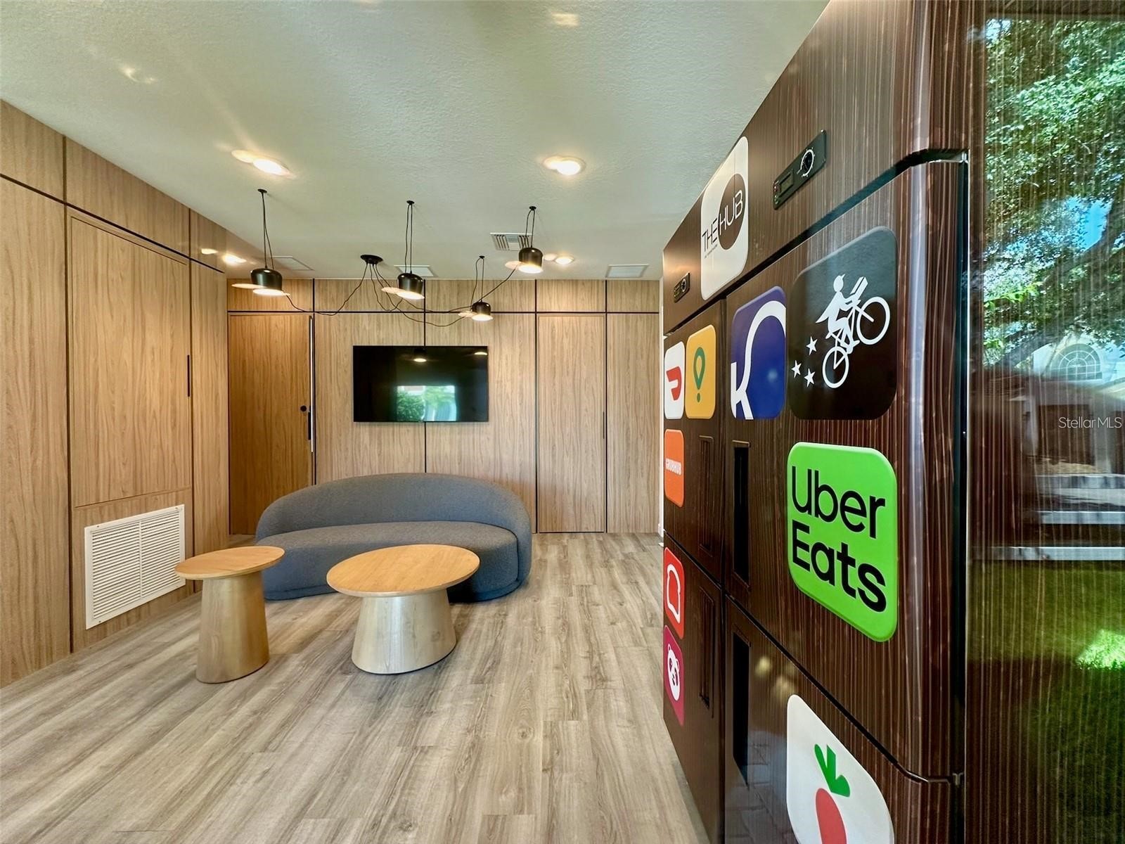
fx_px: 455
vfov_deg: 85.7
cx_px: 562
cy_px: 422
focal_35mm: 14
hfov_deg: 102.1
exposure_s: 1/60
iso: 160
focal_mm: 2.22
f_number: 2.2
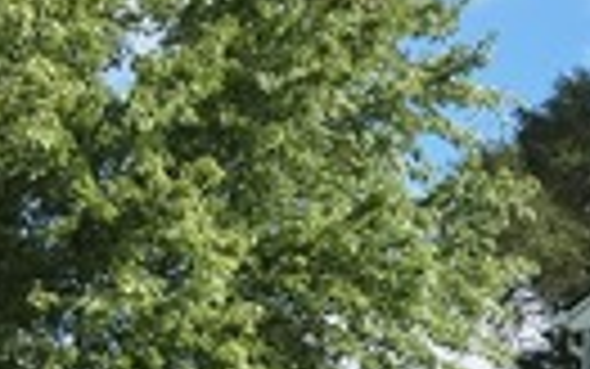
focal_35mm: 150
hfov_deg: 11.8
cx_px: 1333
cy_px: 468
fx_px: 2413
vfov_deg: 8.6
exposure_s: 1/1603
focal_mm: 4.15
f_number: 2.2
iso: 25
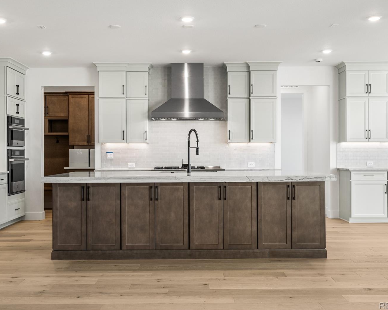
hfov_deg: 45.8
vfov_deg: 37.3
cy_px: 155
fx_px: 459
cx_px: 191
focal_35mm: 40
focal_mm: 35
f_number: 8
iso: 400
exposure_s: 1/25
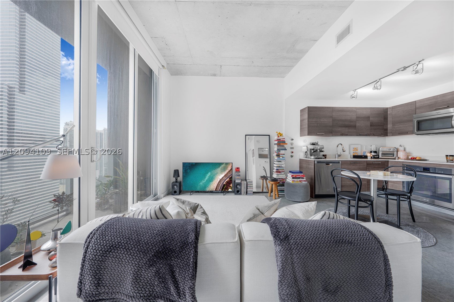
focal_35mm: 12
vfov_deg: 90.0
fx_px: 151
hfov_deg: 112.6
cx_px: 227
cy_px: 151
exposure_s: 1/2.5
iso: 100
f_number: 8
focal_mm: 12
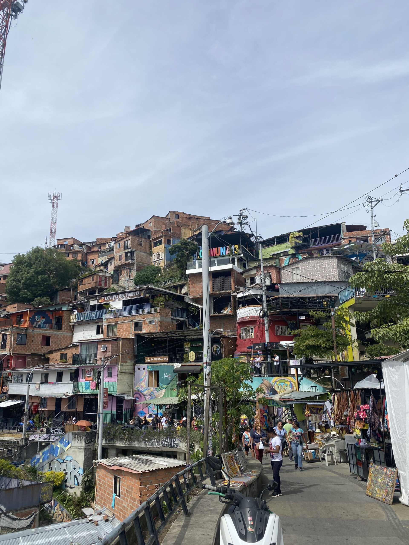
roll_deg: -1.1
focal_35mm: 26
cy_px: 272
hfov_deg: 53.1
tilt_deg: +18.1
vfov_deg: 67.3
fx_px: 410
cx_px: 204
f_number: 1.8
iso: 32
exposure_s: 1/3984
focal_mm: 4.25
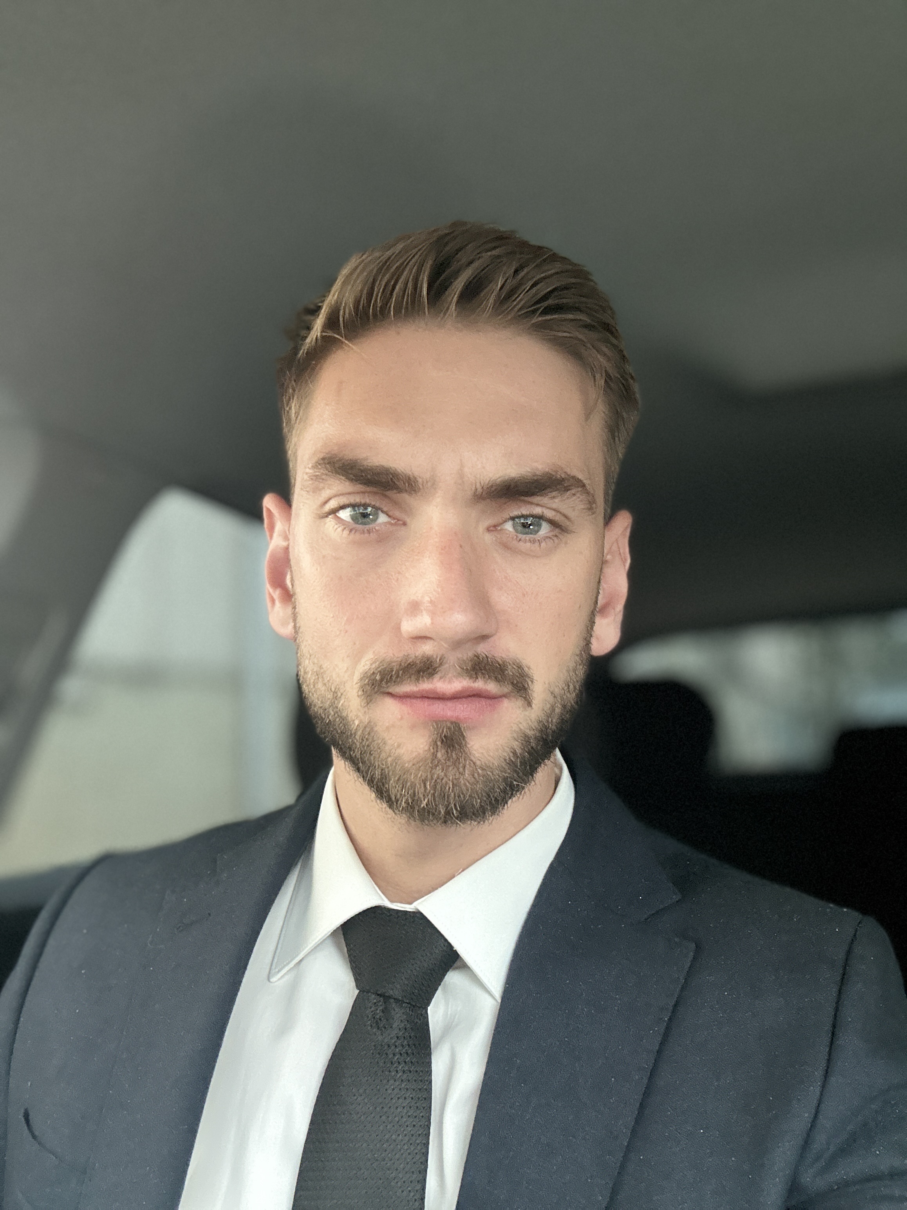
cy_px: 605
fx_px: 1048
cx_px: 454
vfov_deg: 60.0
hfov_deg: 46.8
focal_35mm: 30
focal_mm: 2.69
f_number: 1.9
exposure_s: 1/30
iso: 400
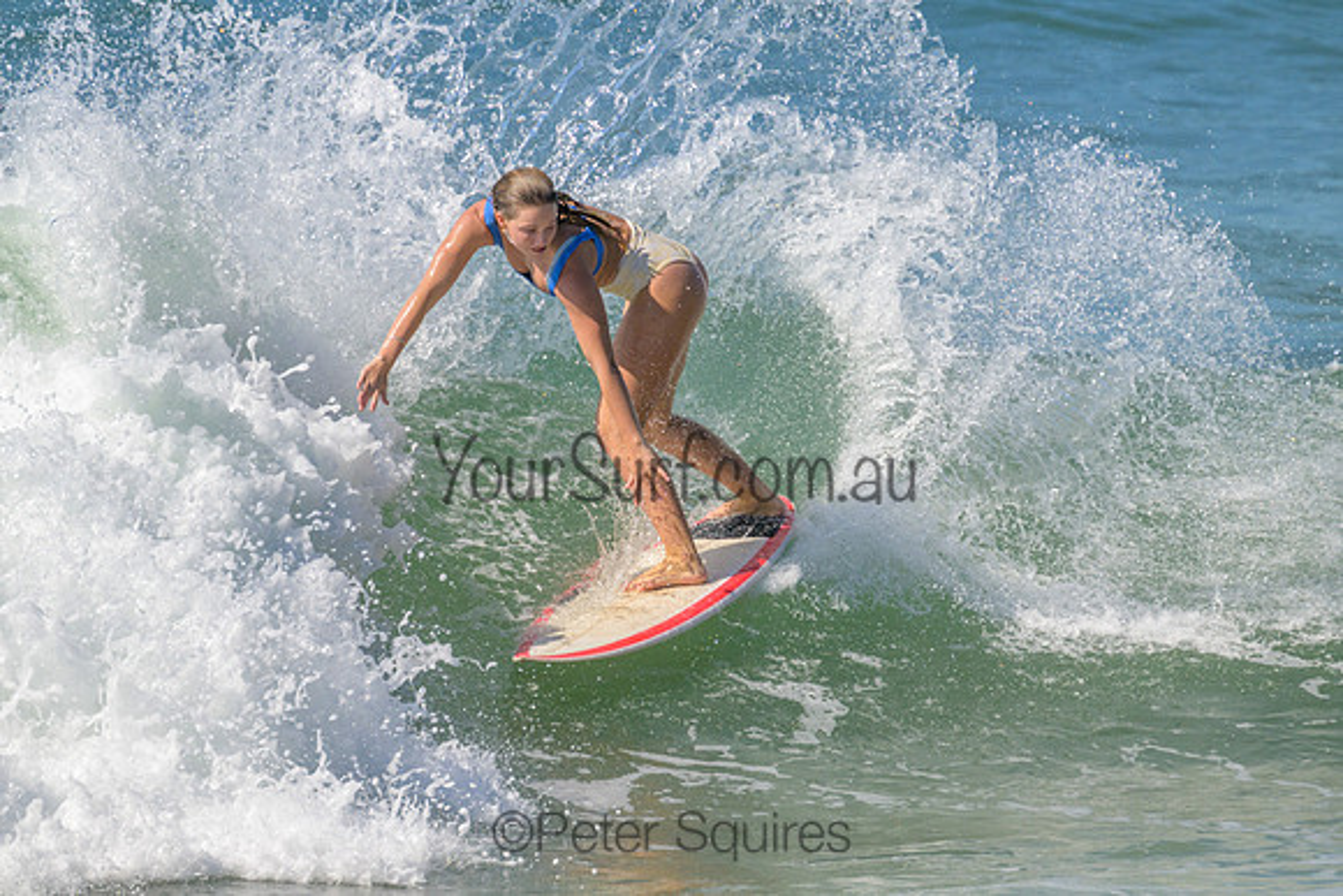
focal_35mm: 758
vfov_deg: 1.8
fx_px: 28293
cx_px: 749
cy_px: 406
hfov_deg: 2.7
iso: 500
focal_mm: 680
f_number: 11
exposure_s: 1/2000
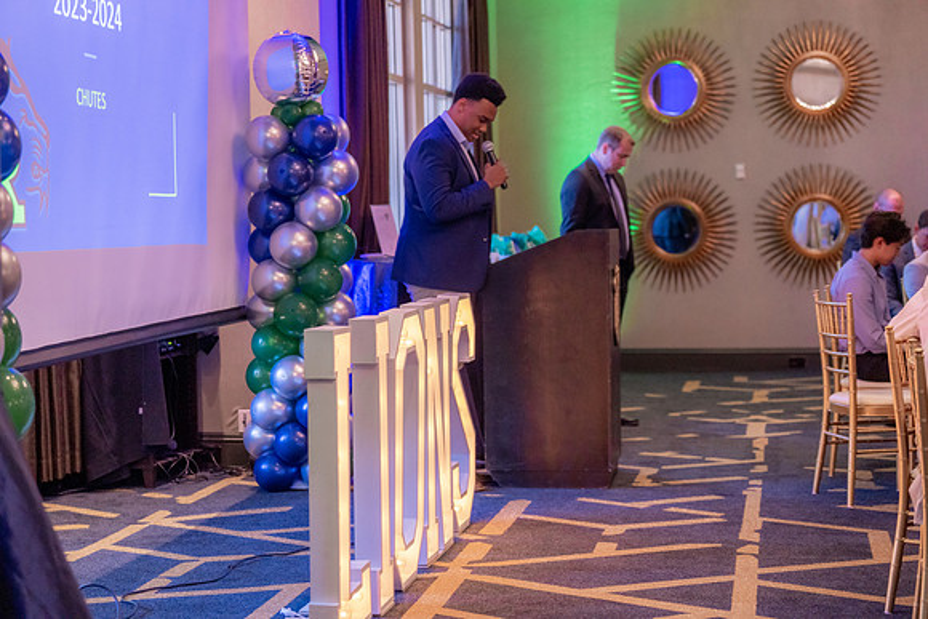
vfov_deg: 19.5
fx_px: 1805
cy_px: 310
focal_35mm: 70
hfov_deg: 28.8
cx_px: 464
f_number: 2.8
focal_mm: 70
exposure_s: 1/250
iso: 2500
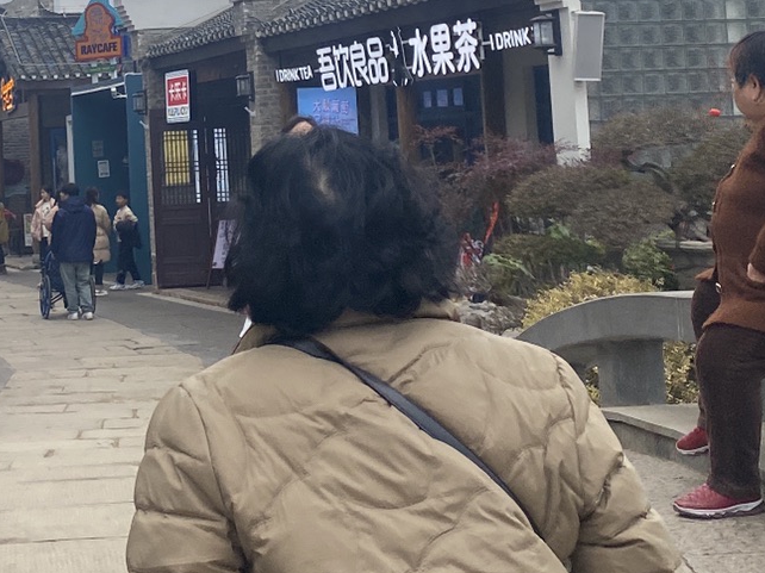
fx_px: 1789
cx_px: 93
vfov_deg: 17.8
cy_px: 14
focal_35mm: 81
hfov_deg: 23.6
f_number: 1.8
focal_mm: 4.25
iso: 32
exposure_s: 1/2028
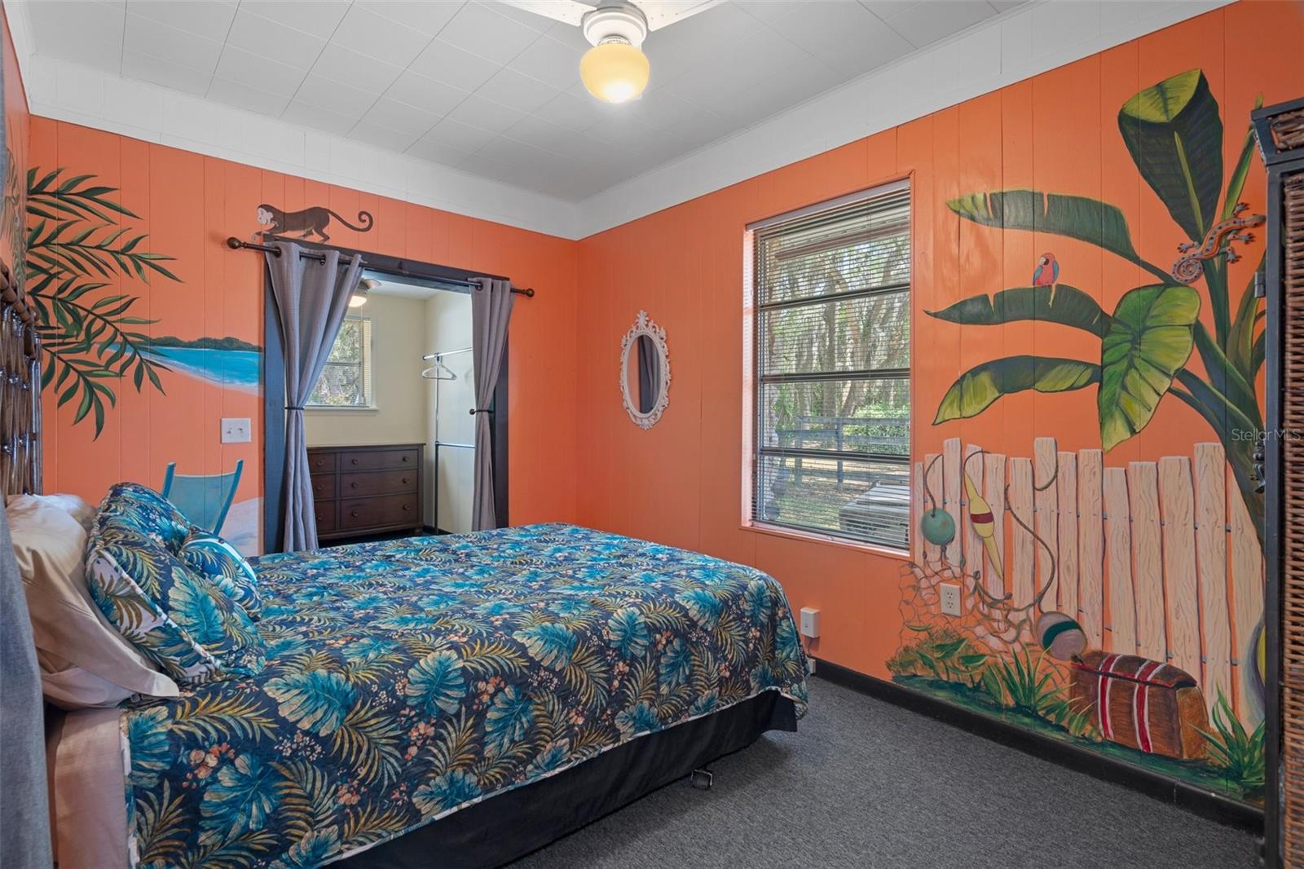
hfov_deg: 93.3
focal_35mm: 17
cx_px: 652
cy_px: 434
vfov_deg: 70.4
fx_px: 616
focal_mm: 17
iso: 320
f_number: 9
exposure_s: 4
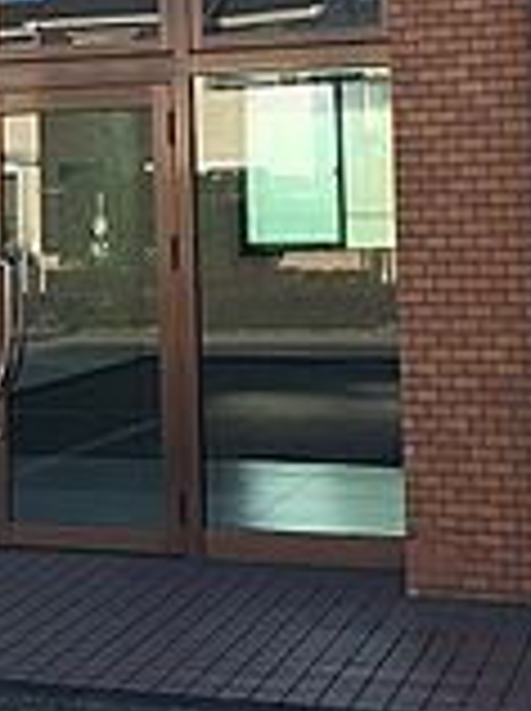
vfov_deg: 22.0
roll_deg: +1.9
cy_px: 158
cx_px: 2
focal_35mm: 88
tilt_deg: +0.9
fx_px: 1805
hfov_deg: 16.4
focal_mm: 4.15
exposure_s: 1/496
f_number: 2.2
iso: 25
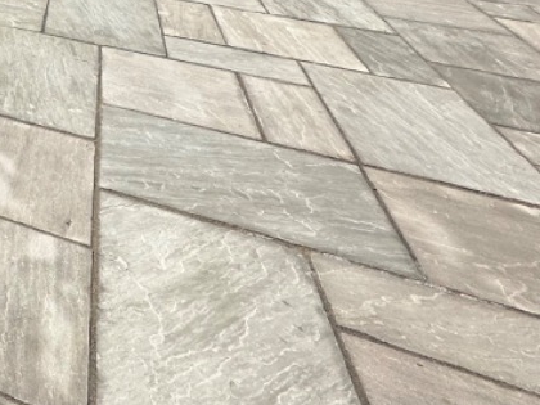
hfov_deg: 31.6
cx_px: -211
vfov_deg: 29.3
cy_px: -116
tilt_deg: -13.4
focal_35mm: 40
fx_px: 624
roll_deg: -1.3
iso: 50
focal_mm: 2.22
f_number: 2.2
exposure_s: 1/2132
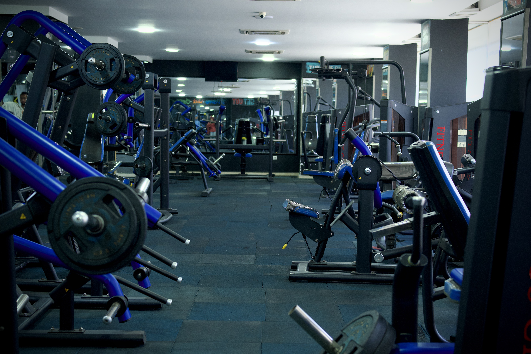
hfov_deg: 37.9
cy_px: 177
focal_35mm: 52
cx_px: 266
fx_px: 774
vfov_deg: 25.8
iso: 200
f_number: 2.8
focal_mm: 35
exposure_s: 1/100
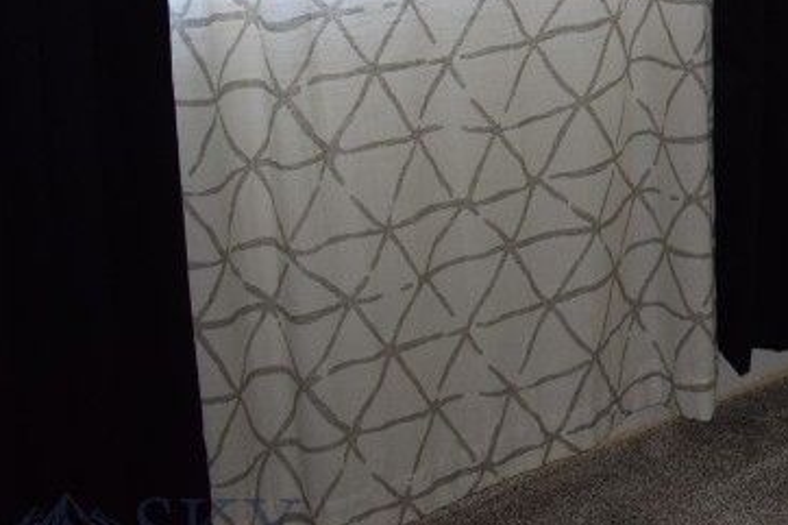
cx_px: 1078
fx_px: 1881
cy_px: -200
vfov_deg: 15.0
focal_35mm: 86
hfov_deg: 21.1
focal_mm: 18
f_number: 5.6
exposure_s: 1/125
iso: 800
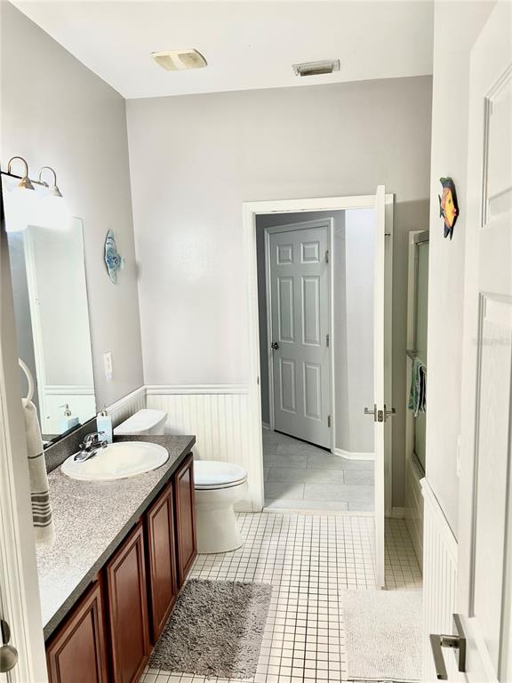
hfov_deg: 53.1
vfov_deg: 67.3
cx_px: 256
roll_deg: +1.9
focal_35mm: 26
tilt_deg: -7.9
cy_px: 342
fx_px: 513
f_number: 1.5
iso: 80
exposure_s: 1/60
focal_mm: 5.7
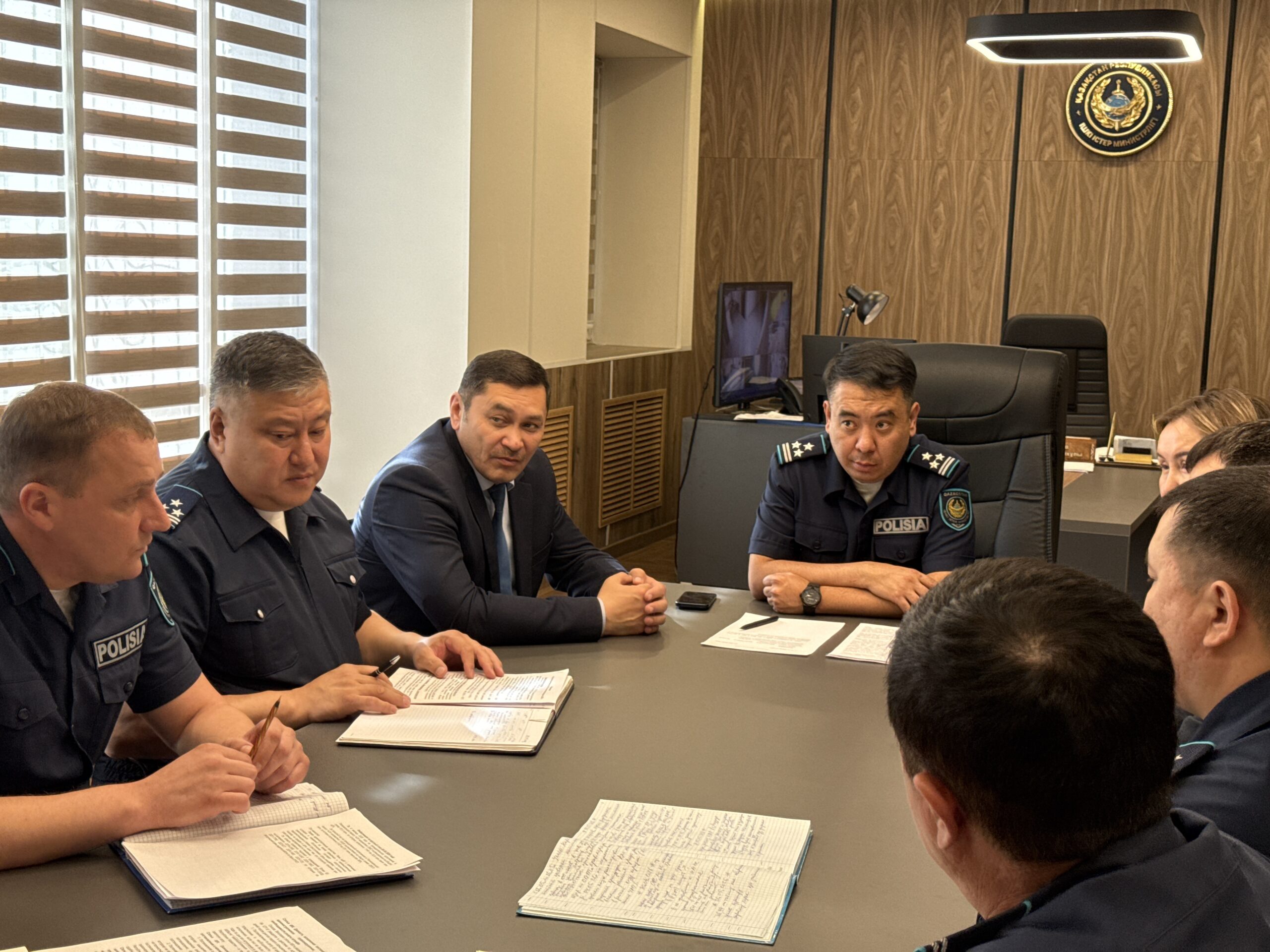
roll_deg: -1.2
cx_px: 635
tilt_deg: -6.8
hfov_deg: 39.7
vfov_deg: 30.3
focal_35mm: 48
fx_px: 1761
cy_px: 476
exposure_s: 1/142
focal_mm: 6.76
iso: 160
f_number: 1.78
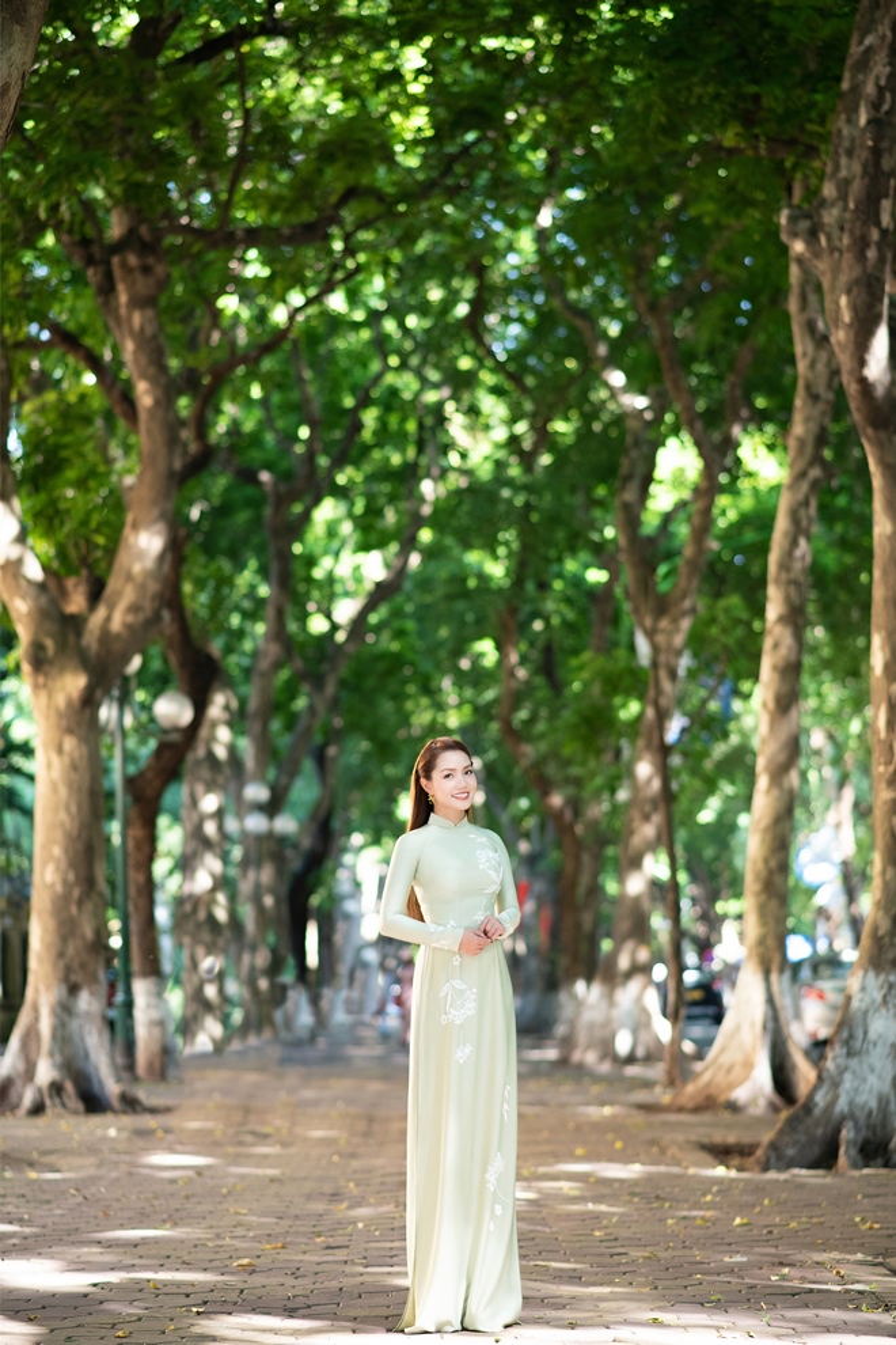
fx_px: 3173
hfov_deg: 16.1
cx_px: 448
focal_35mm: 85
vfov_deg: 23.9
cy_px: 672
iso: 640
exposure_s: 1/500
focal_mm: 85
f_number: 2.5
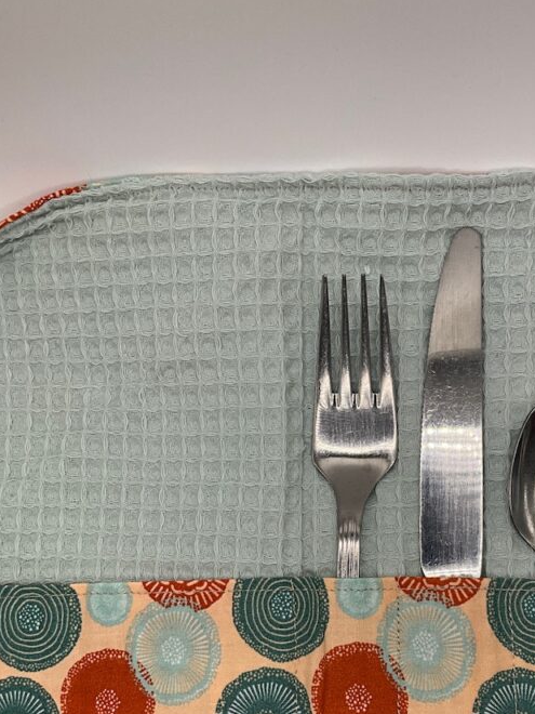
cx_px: 342
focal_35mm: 45
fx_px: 927
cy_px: 481
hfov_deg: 32.0
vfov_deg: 41.5
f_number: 1.8
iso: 25
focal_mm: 3
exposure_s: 1/283
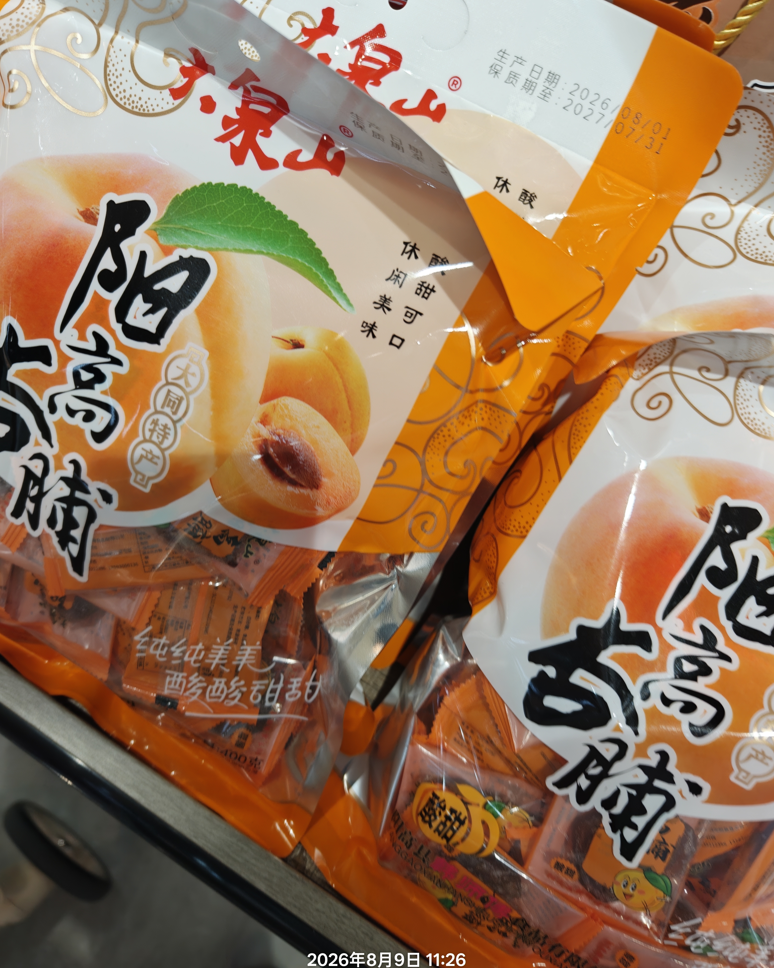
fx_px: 687
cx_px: 387
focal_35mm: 24
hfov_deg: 58.8
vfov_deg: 70.3
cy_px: 497
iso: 200
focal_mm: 8.67
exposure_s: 1/100
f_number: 1.8
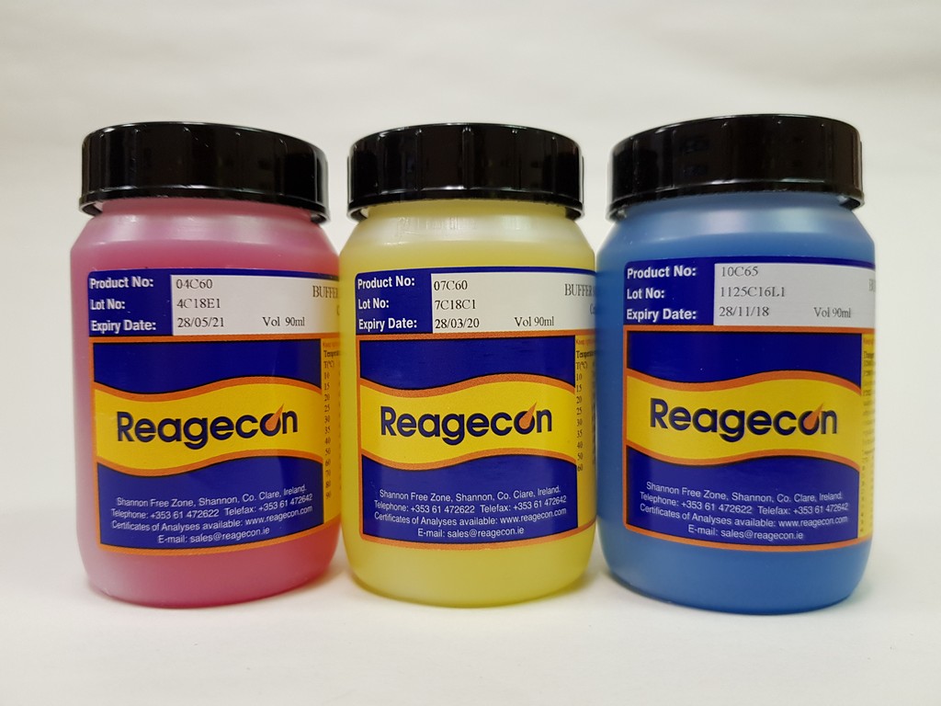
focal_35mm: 26
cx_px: 470
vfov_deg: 53.1
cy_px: 353
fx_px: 707
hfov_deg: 67.3
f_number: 1.7
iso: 160
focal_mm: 4.2
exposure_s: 1/50
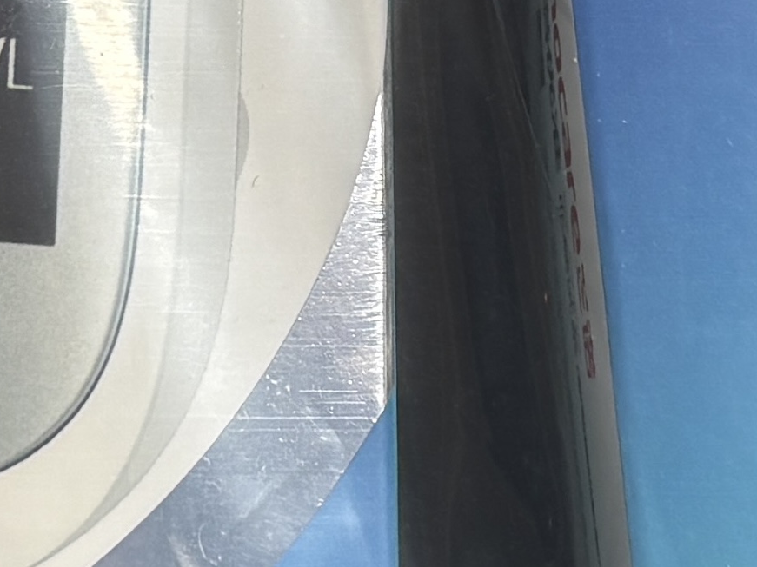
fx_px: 3455
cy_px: -20
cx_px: 525
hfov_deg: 12.5
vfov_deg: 9.3
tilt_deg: -82.2
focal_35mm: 158
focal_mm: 5.96
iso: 32
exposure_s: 1/100
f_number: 1.6
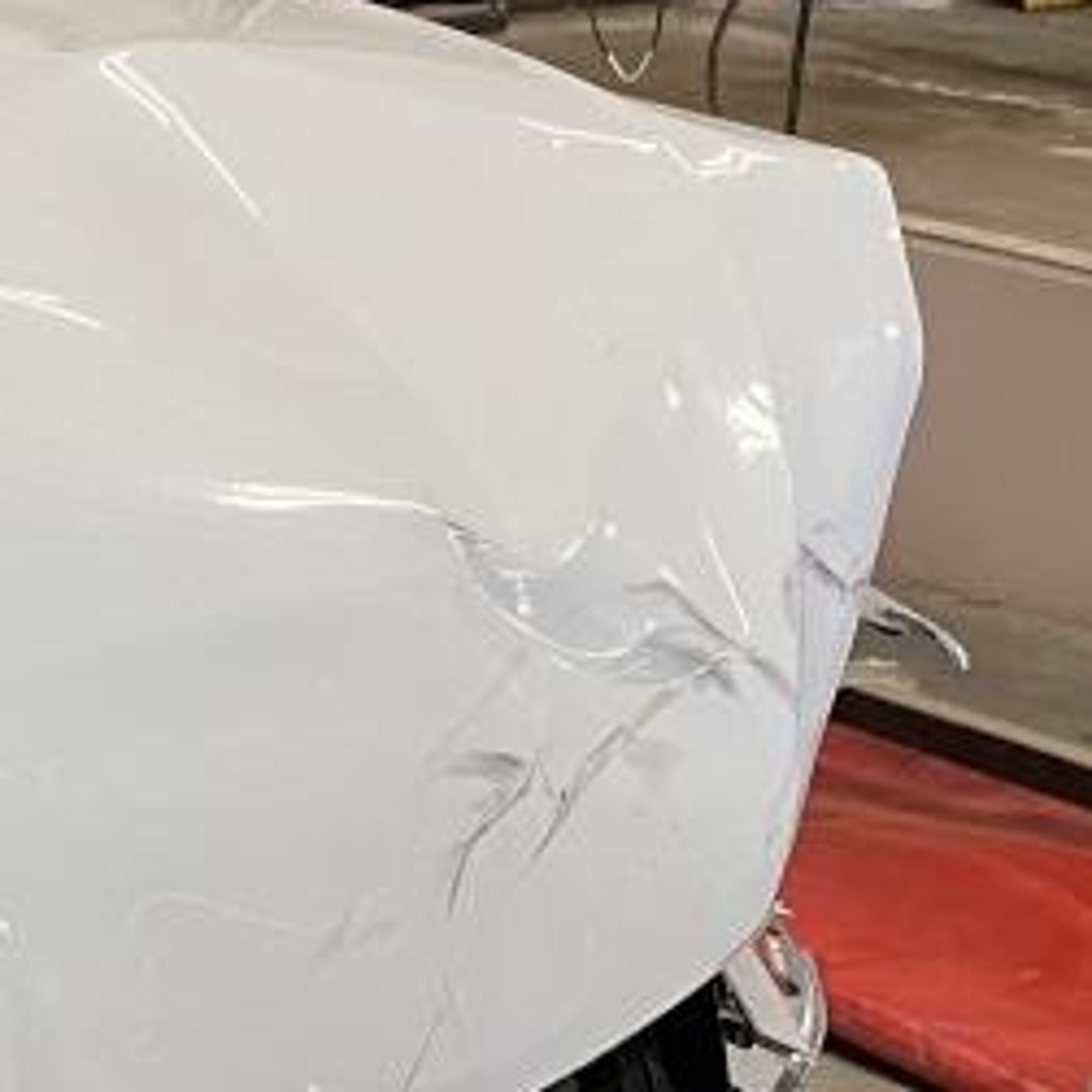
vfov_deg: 14.8
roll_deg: -0.9
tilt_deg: -22.2
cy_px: 957
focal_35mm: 117
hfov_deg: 12.8
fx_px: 4176
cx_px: -1188
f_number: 1.8
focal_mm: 4.25
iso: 100
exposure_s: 1/60
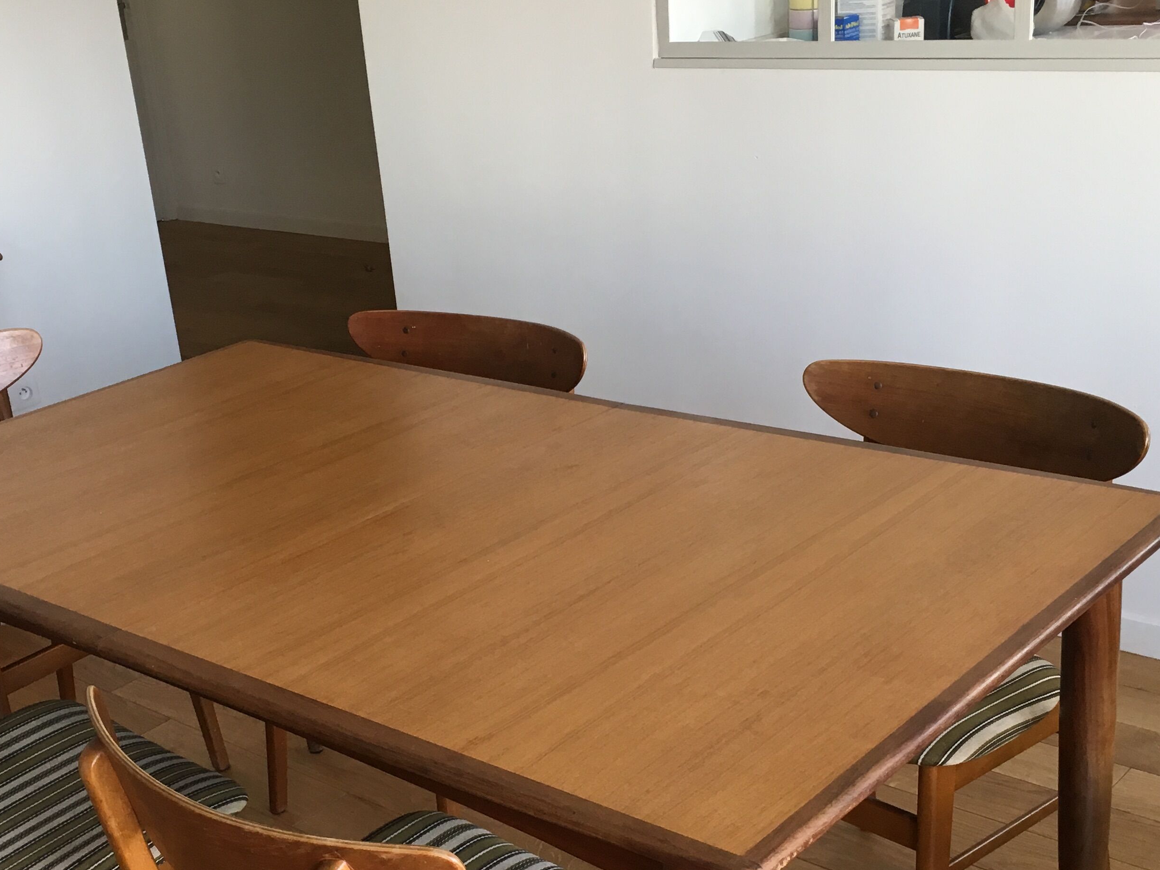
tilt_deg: -22.4
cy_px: 574
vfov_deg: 30.1
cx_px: 513
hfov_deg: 39.6
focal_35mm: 48
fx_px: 1609
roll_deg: +6.6
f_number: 2.2
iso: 40
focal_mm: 4.15
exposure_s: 1/33
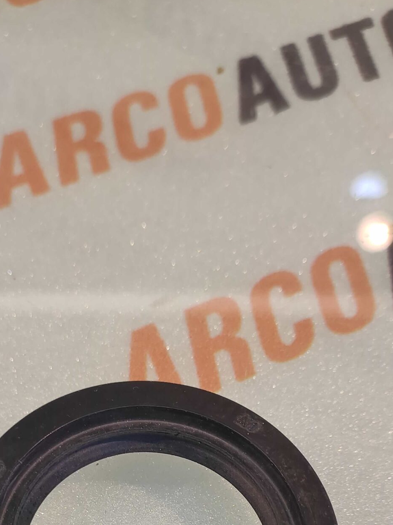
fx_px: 530
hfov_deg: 40.3
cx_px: 137
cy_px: 536
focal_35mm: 35
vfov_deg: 44.1
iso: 123
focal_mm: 4.74
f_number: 1.79
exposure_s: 1/33
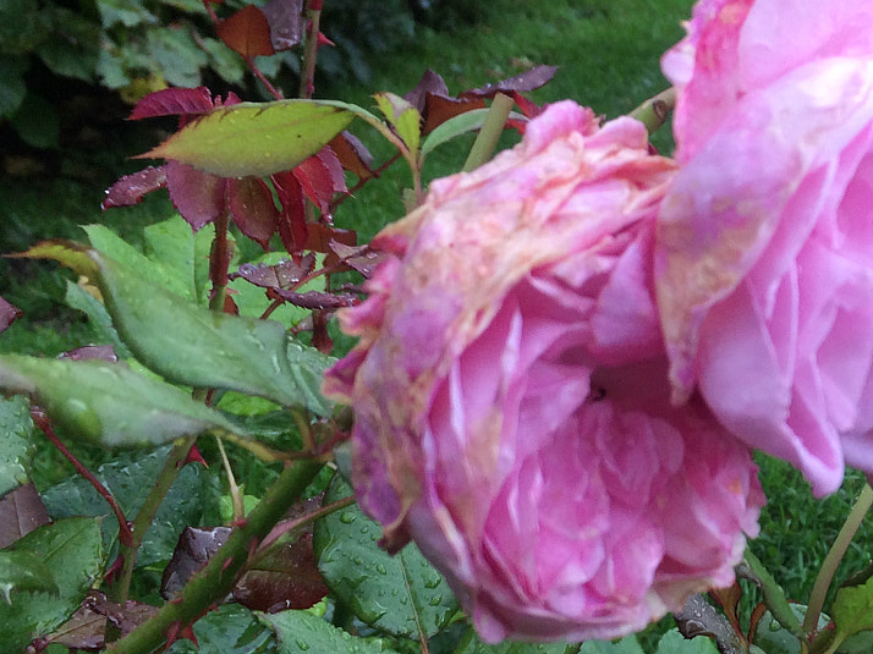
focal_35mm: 65
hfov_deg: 27.8
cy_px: 337
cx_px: 910
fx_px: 1639
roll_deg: -0.8
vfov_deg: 22.6
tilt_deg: -23.2
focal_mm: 4.15
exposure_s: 1/100
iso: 64
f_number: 2.2
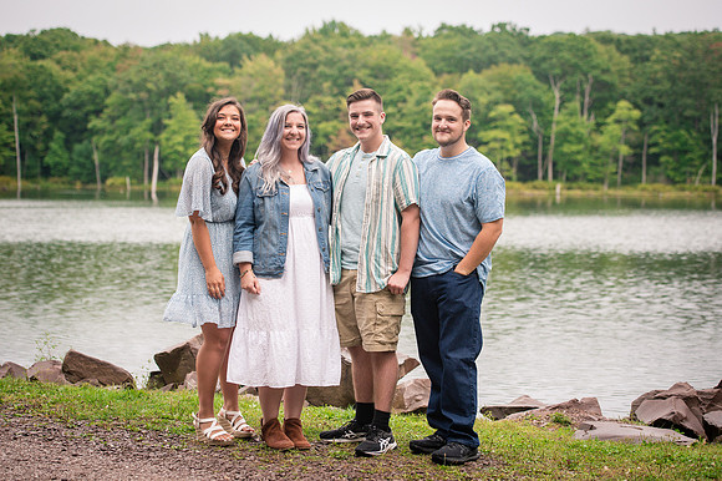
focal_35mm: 75
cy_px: 231
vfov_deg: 18.1
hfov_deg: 26.9
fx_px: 1511
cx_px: 353
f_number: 3.2
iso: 800
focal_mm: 70
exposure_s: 1/1000
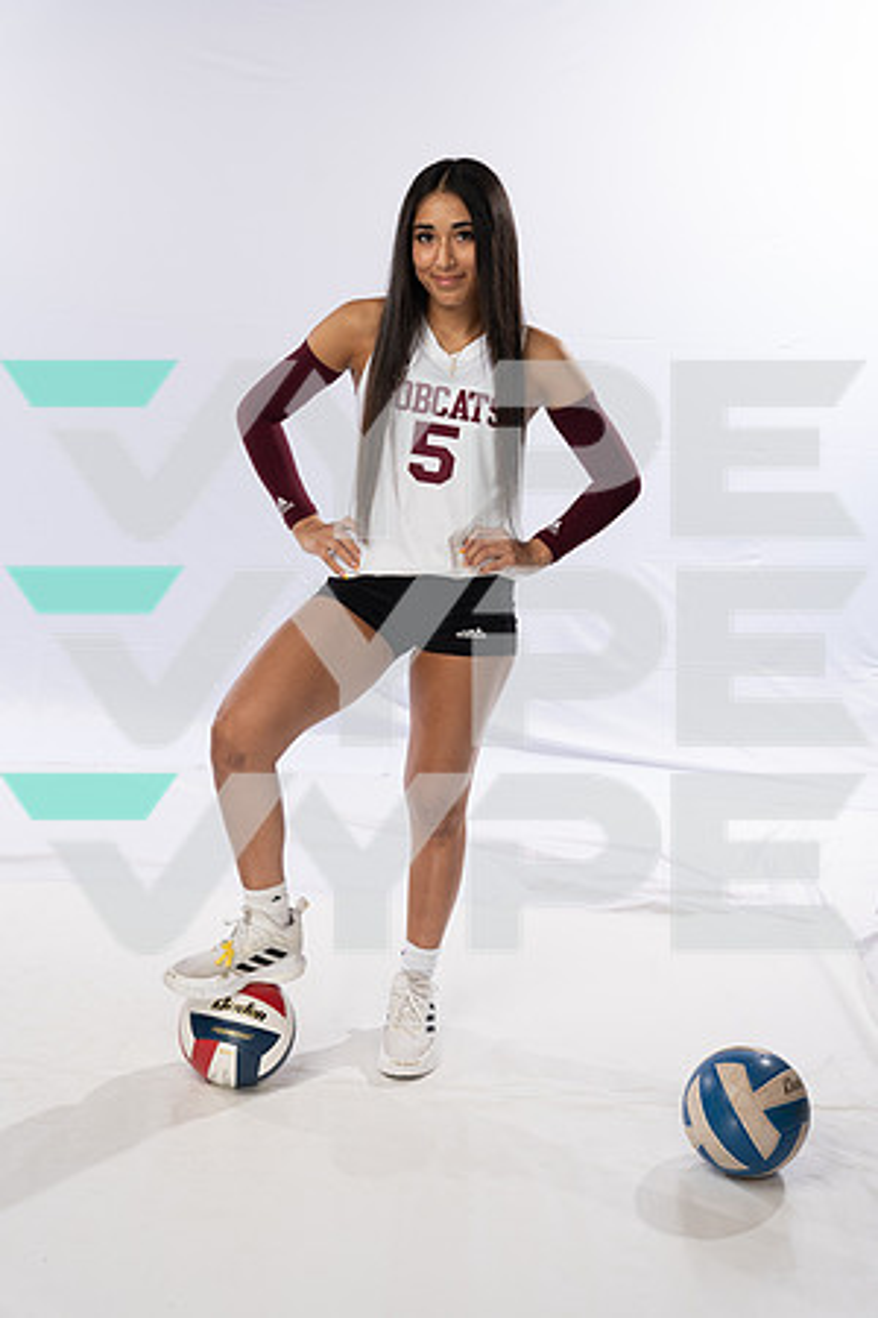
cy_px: 659
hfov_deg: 29.2
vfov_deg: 42.7
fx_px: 1683
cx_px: 439
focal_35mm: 46
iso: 160
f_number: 6.3
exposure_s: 1/250
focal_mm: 46
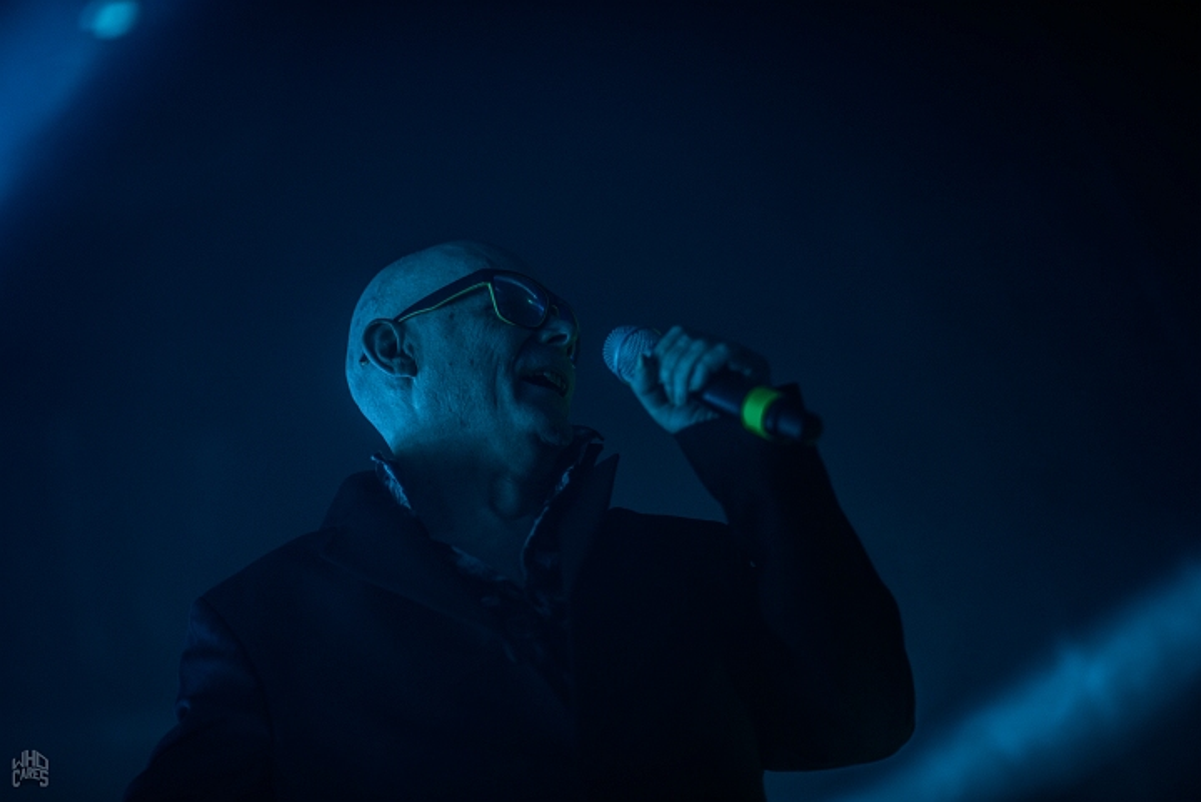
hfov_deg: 23.9
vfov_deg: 16.1
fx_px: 2837
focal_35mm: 85
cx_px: 600
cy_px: 401
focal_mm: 85
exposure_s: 1/200
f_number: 1.4
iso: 400
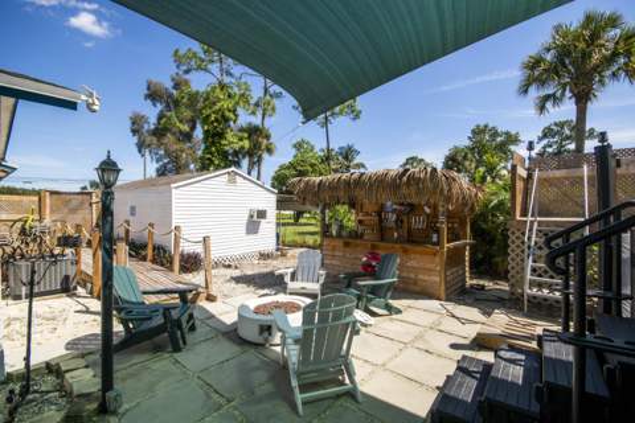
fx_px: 265
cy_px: 212
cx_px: 318
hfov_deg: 100.4
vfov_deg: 77.3
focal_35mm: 15
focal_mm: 10
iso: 100
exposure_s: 1/400
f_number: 8
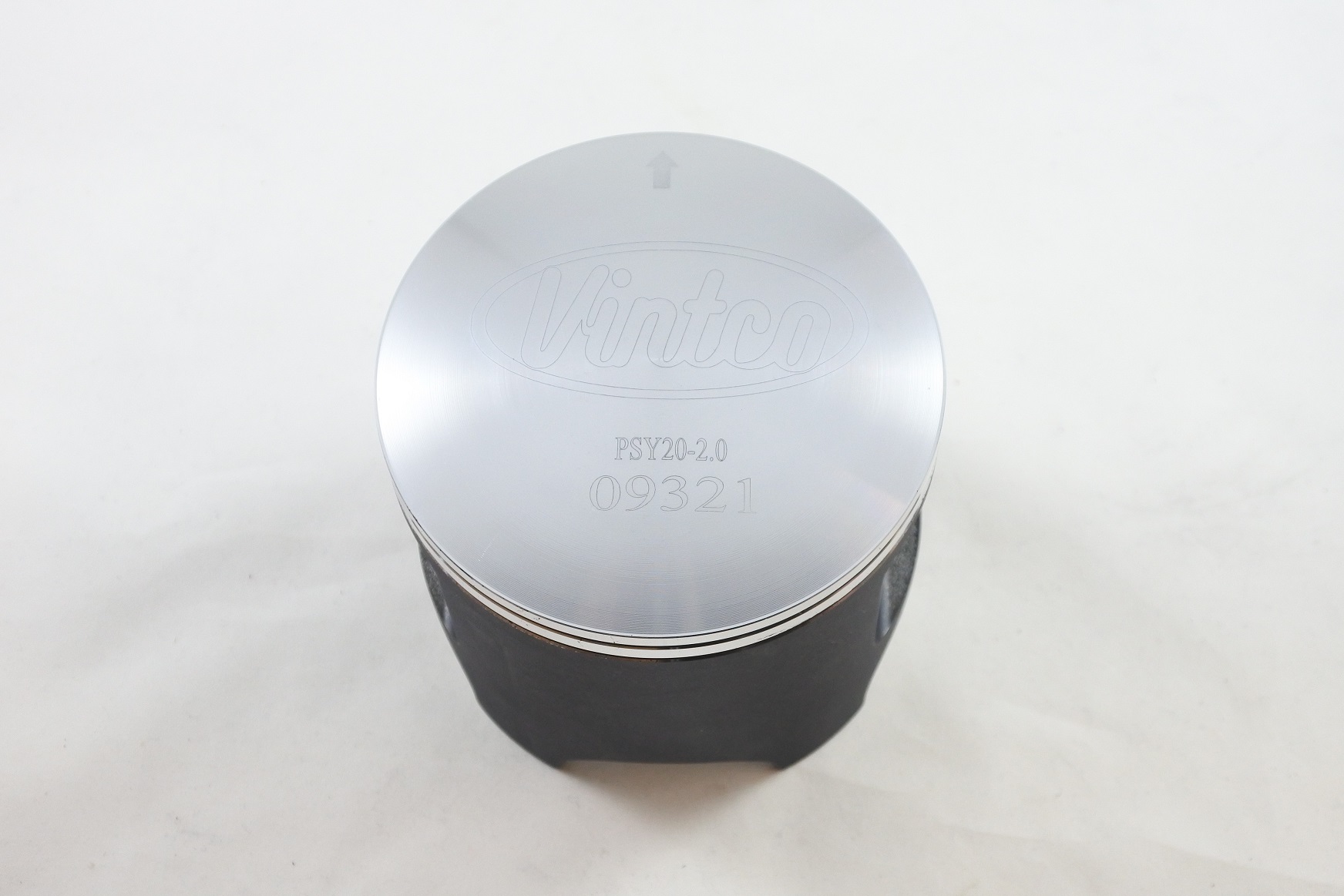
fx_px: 1643
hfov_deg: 44.5
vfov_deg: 30.5
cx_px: 672
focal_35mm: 44
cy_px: 448
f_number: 4.5
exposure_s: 1/125
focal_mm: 16.5
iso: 720
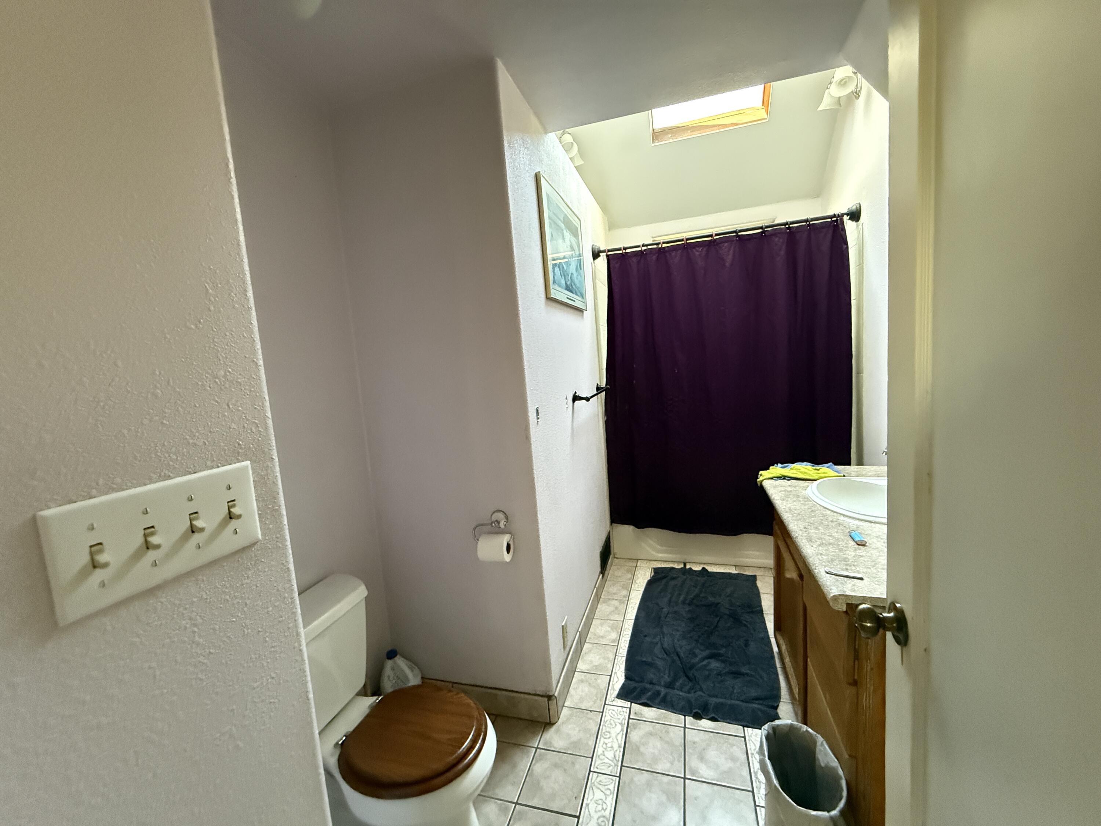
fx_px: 445
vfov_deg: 85.7
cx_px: 550
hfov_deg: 102.1
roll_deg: +3.6
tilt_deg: -5.5
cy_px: 413
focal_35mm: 14
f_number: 2.2
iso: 1000
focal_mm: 2.22
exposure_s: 1/60
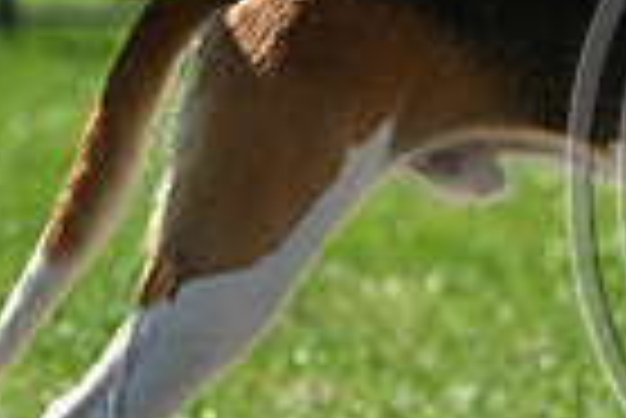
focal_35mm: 564
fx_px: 9817
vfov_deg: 2.4
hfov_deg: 3.6
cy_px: 119
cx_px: 982
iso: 180
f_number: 4.5
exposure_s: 1/1250
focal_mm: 135
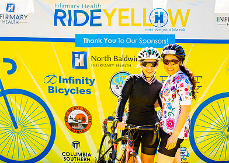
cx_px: 162
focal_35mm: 56
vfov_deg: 25.2
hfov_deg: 34.4
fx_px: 364
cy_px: 107
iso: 100
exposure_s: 1/200
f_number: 2.8
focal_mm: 34
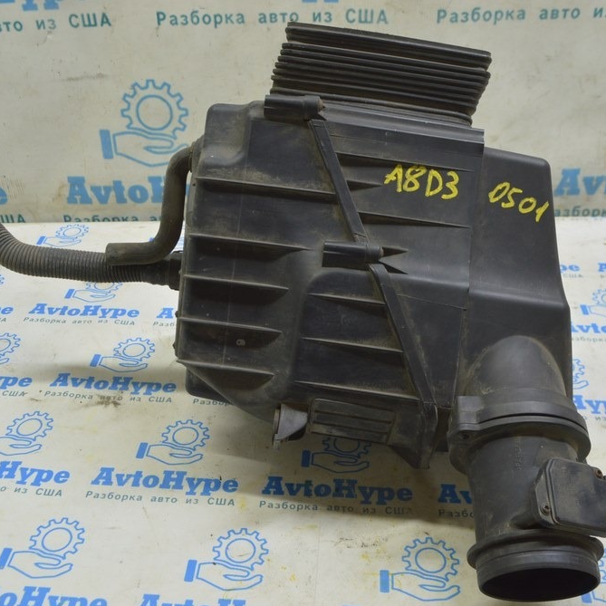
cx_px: 285
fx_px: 772
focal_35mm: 39
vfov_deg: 42.8
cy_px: 308
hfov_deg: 42.8
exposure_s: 1/20
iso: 400
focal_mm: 20
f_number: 5.6
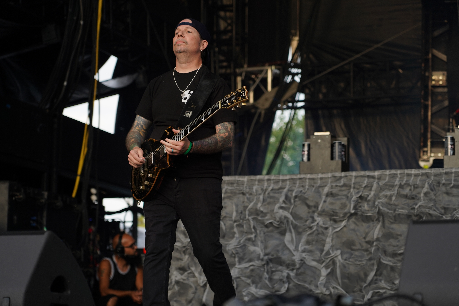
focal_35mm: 105
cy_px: 153
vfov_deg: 13.0
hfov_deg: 19.5
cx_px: 230
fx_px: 1339
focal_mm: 105
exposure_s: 1/125
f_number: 4
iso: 250
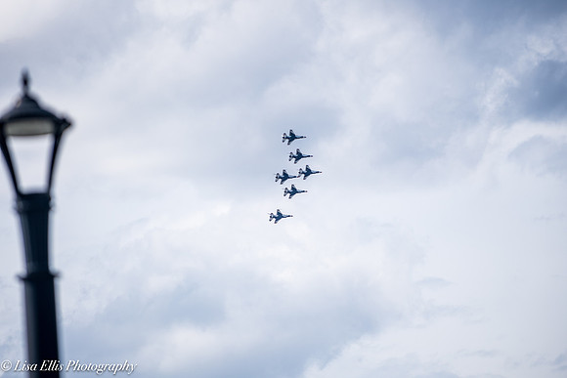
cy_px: 189
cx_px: 284
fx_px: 3781
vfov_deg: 5.7
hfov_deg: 8.6
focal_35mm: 240
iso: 100
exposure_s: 1/1600
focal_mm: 200
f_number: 5
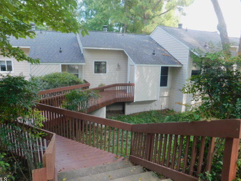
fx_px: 174
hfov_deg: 69.3
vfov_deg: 54.9
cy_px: 94
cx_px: 116
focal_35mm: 25
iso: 125
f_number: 3
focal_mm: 4.1
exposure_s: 1/100
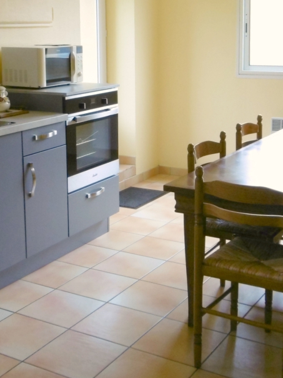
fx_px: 578
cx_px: 120
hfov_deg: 27.5
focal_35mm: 53
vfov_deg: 35.7
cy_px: 117
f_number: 3.1
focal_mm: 4.3
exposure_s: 1/100
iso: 160
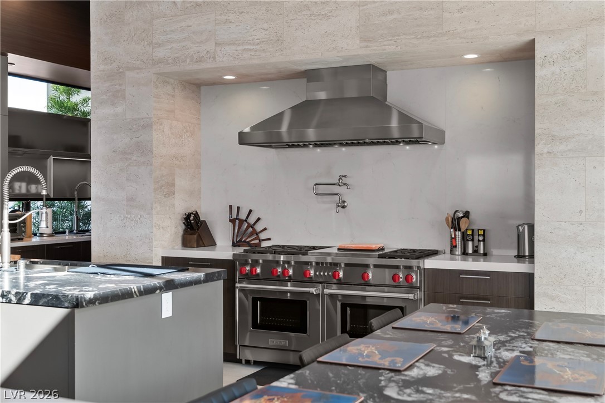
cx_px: 302
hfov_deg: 46.4
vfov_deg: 31.9
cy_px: 202
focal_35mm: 42
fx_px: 706
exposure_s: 1/200
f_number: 3.5
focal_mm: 28
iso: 250
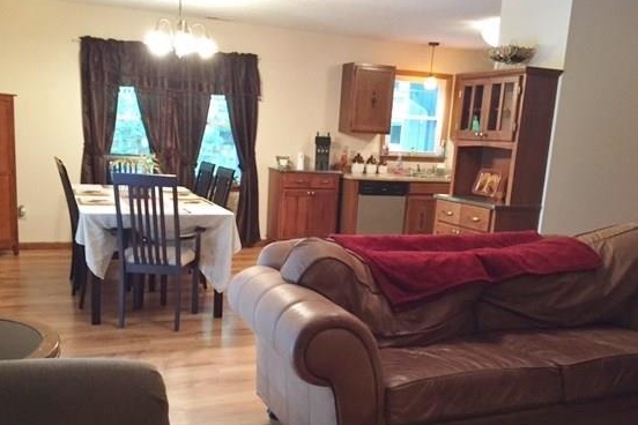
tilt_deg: -10.1
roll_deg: -4.3
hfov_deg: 54.4
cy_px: 266
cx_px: 298
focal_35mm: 35
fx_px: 620
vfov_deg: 37.6
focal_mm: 4.15
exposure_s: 1/20
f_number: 2.2
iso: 250
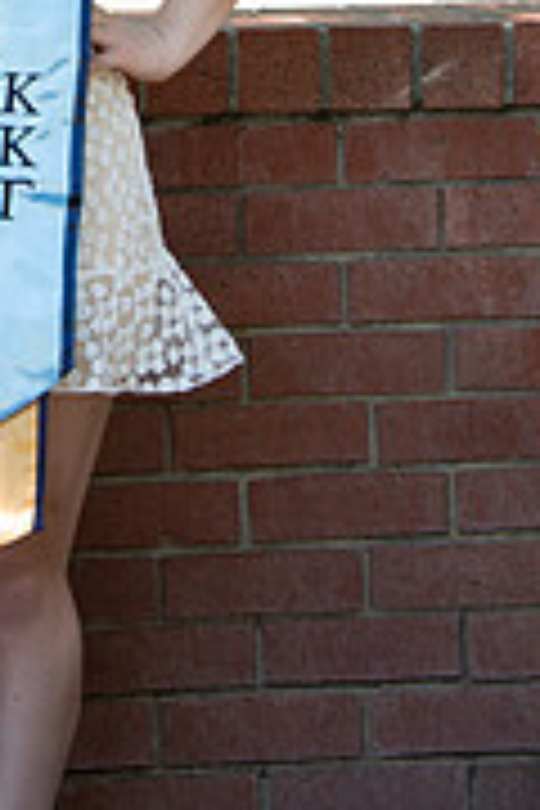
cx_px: -68
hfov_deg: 7.8
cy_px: -189
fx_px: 3937
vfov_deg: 11.5
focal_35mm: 175
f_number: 5.6
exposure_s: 1/320
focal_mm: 70
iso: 640
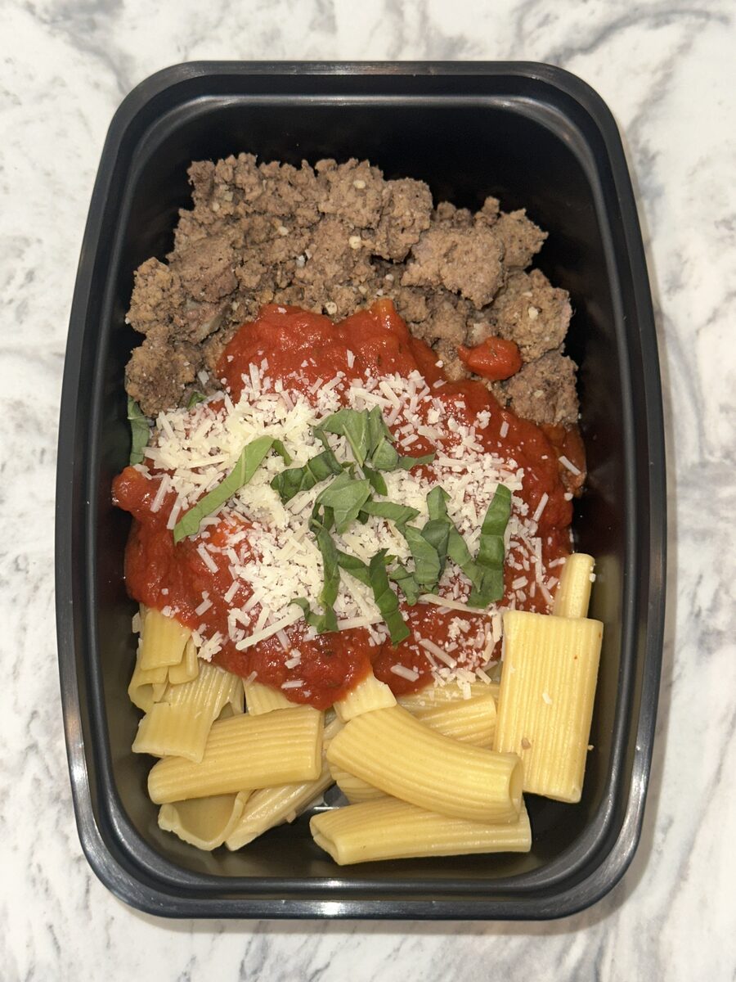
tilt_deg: -78.4
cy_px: 491
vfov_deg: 39.7
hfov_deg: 30.3
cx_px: 368
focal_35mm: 48
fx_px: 1361
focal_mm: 6.86
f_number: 1.78
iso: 64
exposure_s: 1/49
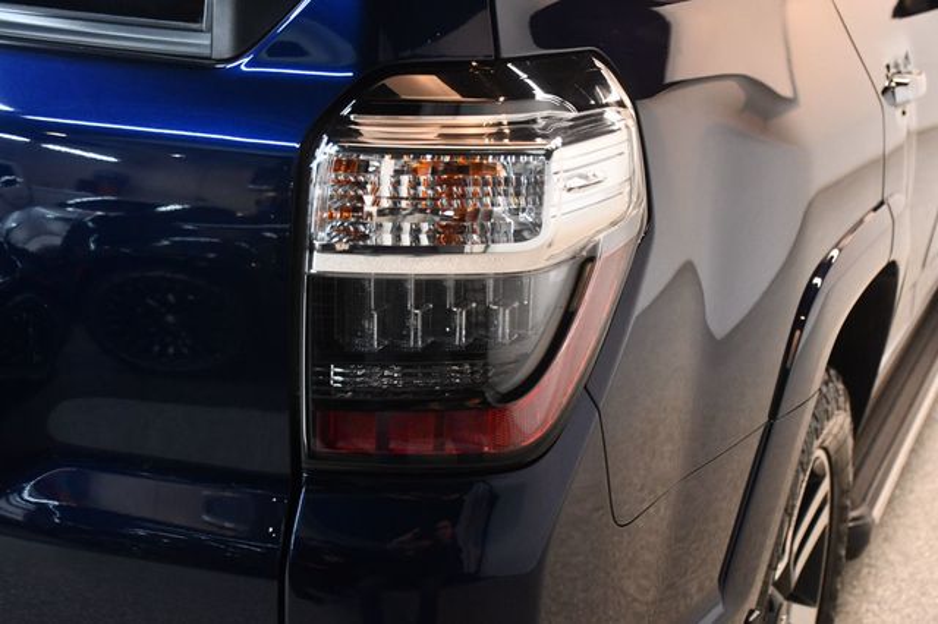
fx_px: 1328
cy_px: 312
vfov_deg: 26.5
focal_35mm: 51
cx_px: 469
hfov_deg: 38.9
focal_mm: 34
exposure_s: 1/80
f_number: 4.2
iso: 3200
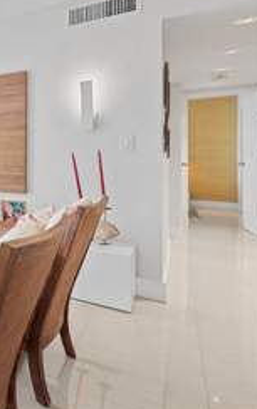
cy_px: 162
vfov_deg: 65.7
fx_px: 313
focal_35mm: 28
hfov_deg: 27.8
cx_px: -138
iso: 400
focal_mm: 14
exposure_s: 1/13
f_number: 8
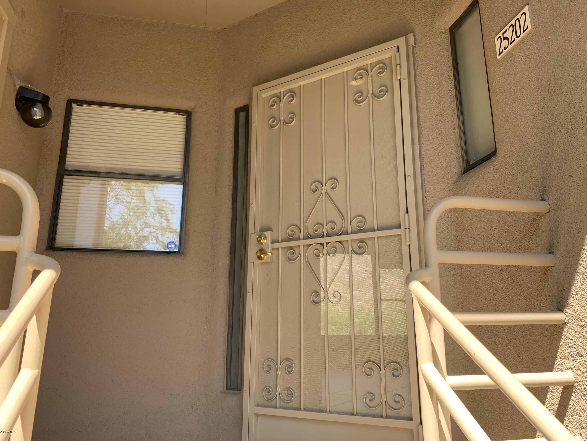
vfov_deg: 51.4
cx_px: 302
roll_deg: +1.0
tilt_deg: +15.6
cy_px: 217
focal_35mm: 27
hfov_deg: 65.3
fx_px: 458
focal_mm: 4.25
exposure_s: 1/223
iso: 25
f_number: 1.8
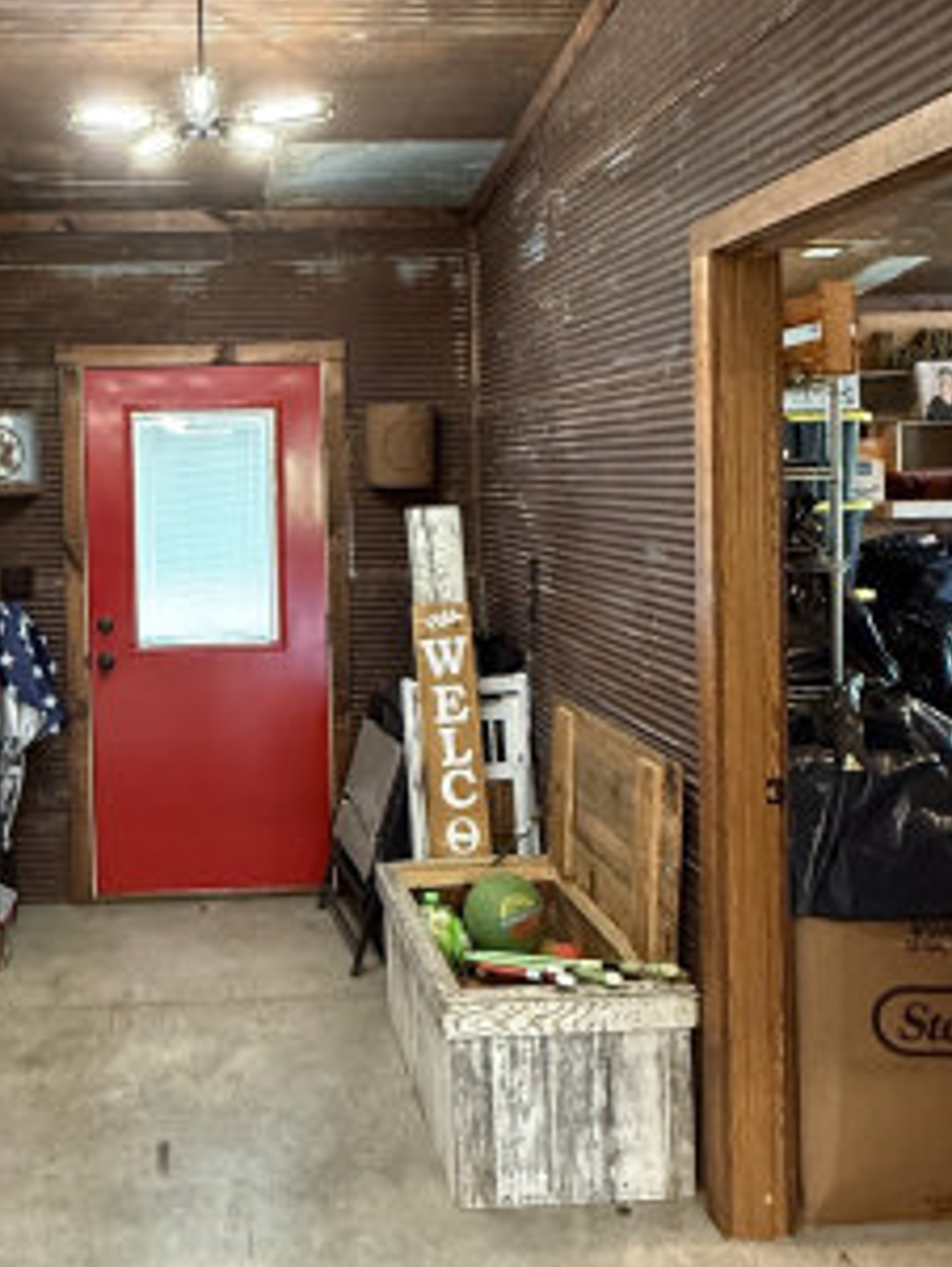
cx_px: 232
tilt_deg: +0.2
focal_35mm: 31
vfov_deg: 57.7
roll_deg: +1.5
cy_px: 490
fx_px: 1136
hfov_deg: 43.9
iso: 640
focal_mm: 2.22
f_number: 2.2
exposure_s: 1/60
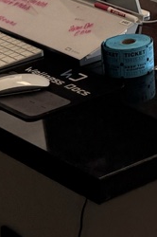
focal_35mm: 180
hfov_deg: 7.3
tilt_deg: -8.8
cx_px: 328
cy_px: -156
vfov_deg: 10.9
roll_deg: +0.6
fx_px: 1181
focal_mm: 6.76
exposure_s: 1/481
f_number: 1.78
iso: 80
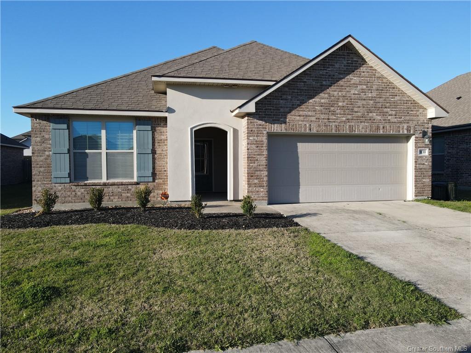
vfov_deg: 56.8
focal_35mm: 24
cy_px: 176
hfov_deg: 71.6
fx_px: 327
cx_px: 236
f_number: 2.8
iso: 100
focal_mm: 4.5
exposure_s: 1/400
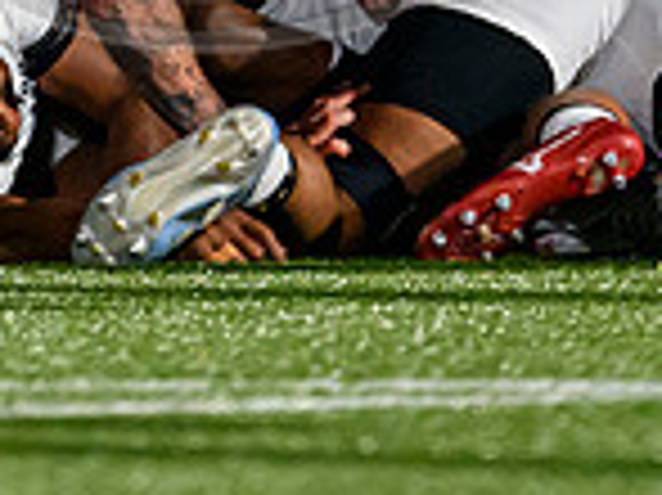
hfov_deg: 0.6
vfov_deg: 0.4
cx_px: 365
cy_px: -398
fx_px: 63593
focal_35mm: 3328
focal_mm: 560
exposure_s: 1/1600
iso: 8000
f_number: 4
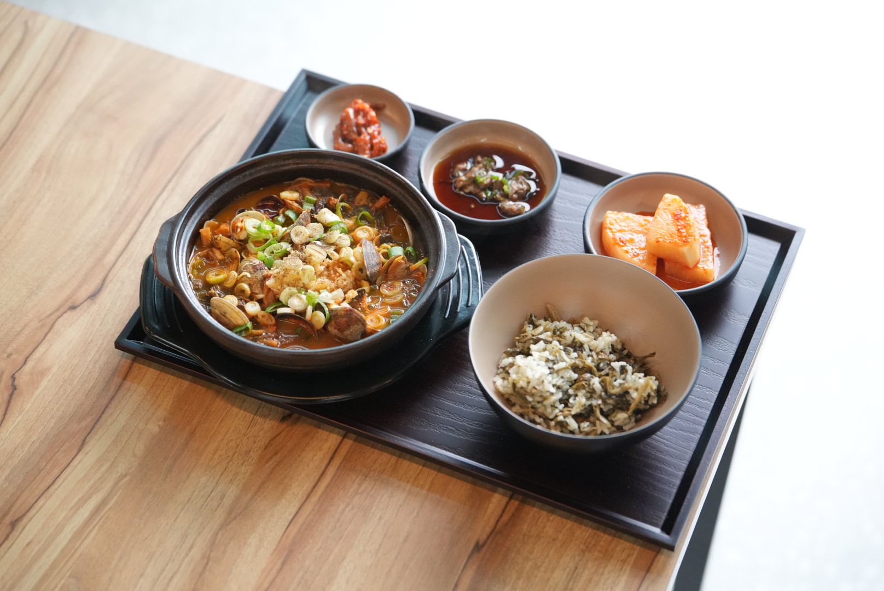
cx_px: 442
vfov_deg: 16.9
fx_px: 1990
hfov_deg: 25.0
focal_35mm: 81
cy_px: 296
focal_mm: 81
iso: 5000
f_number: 2.8
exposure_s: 1/1600
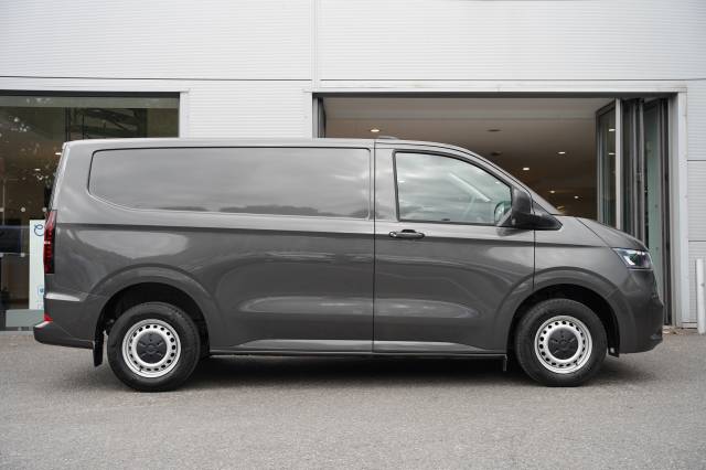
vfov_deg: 33.6
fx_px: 778
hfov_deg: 48.8
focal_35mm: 40
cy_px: 235
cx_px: 353
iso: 200
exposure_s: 1/160
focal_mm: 39.7
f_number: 4
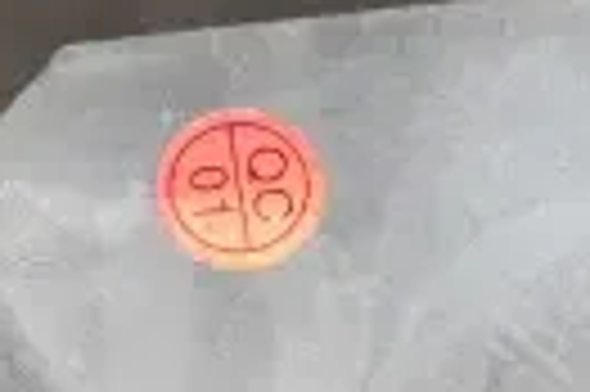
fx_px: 6291
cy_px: 556
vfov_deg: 3.6
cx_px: 486
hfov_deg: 5.4
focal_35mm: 384
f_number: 7.1
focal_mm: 55
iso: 6400
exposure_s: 1/200
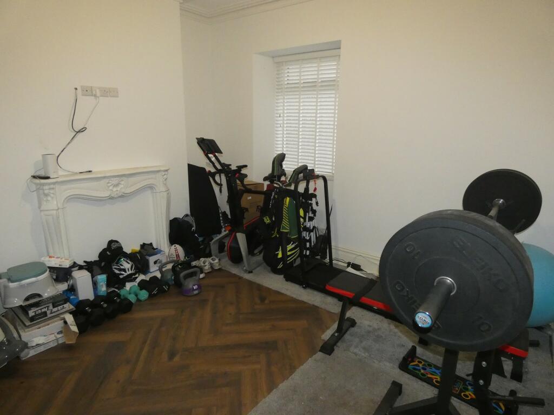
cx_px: 277
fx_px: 320
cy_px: 208
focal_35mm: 20
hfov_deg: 81.7
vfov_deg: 66.0
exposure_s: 1/60
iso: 800
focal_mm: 3.6
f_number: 2.8
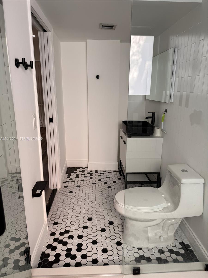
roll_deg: -0.7
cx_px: 104
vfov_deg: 71.6
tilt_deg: -13.9
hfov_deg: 56.8
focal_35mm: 24
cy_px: 139
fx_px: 192
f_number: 1.78
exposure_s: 1/169
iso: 64
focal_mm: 6.76
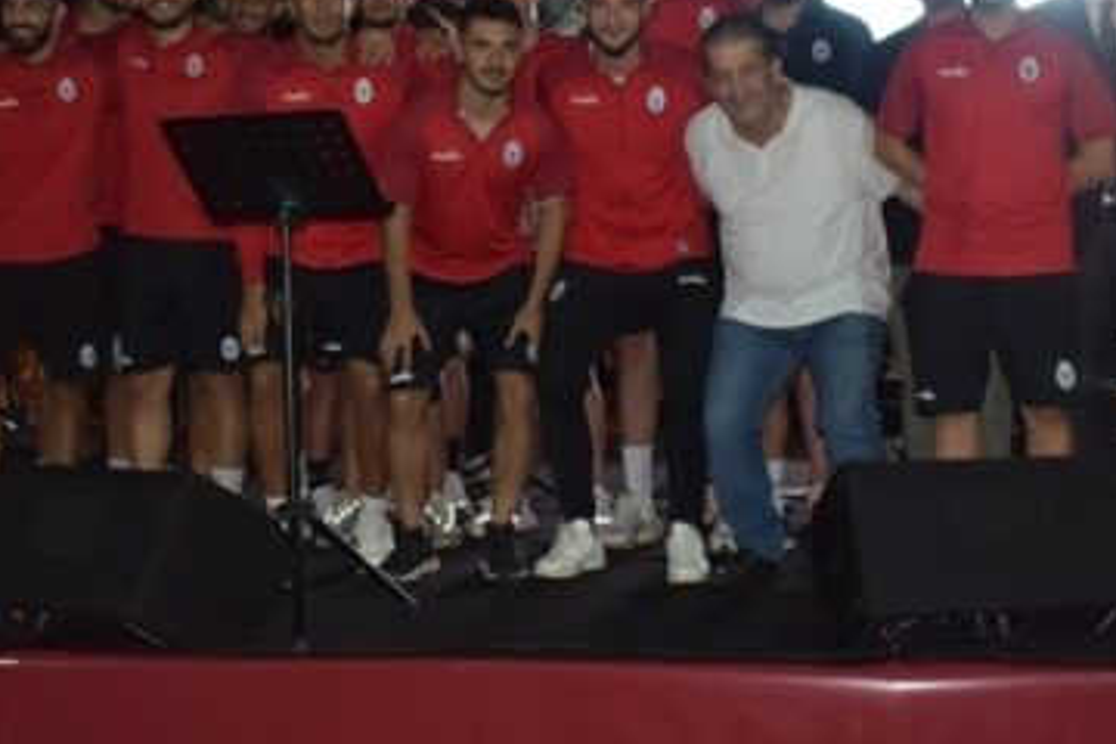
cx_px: 589
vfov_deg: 21.1
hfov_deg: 31.4
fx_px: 1984
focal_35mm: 64
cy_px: 226
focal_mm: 20
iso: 640
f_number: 3.5
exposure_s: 1/30
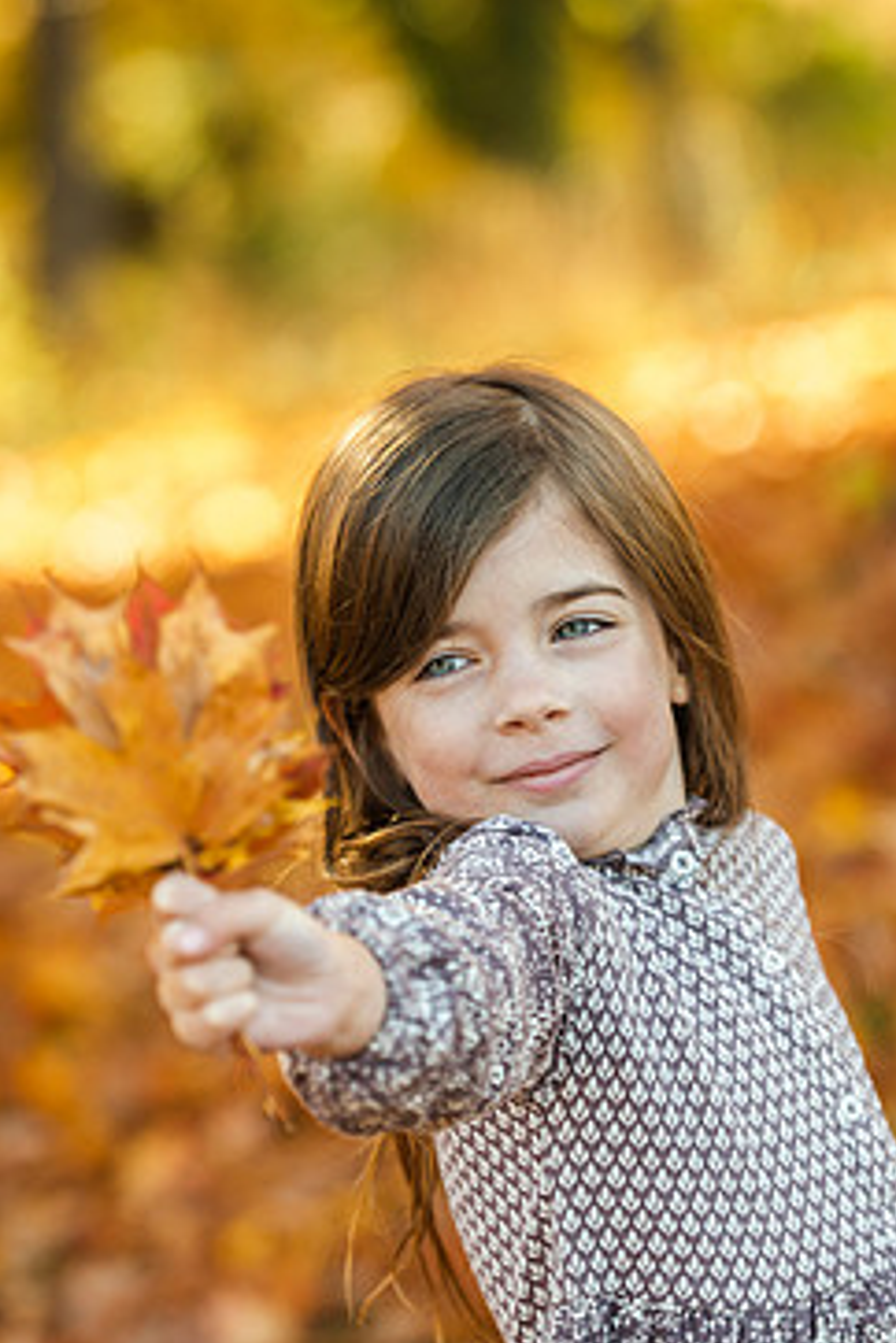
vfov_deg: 13.2
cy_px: 770
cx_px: 492
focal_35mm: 155
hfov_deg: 8.9
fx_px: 5786
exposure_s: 1/320
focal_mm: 125
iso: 500
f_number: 4
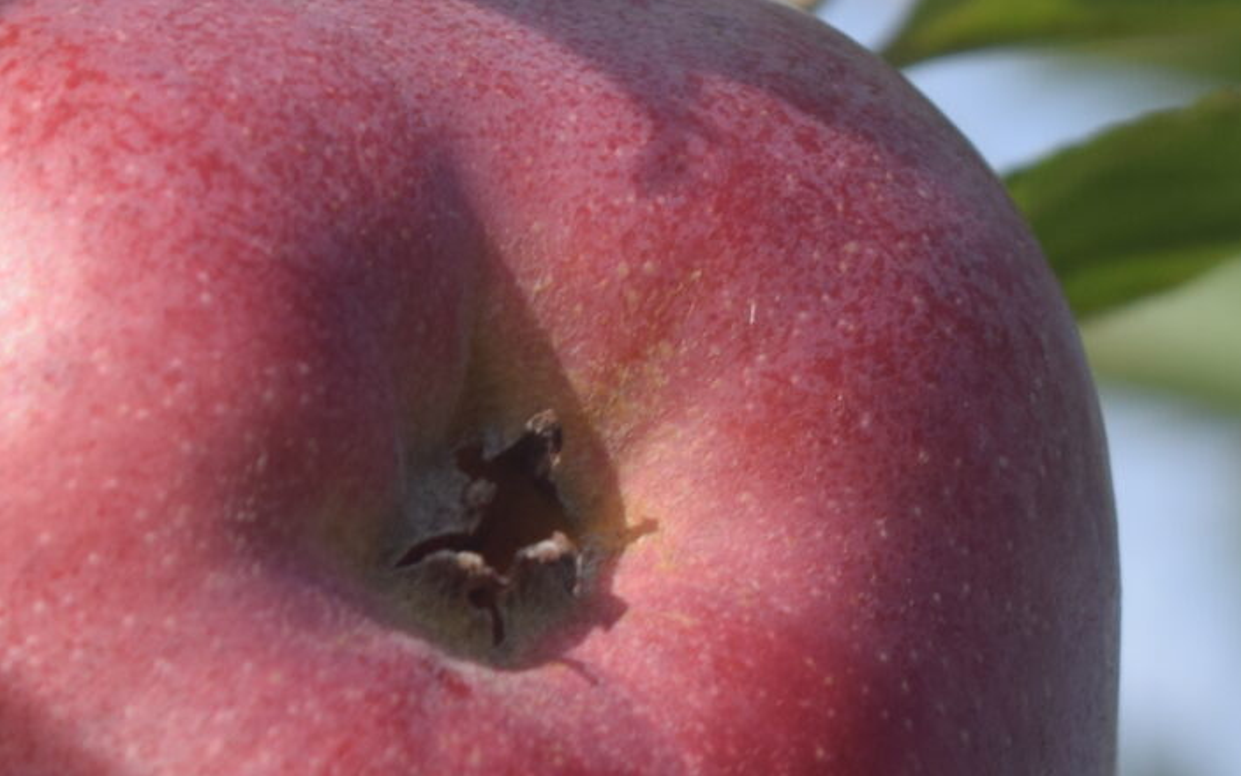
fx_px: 10344
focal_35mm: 306
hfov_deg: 6.8
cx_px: -2
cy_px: 828
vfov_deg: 4.3
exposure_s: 1/400
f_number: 8
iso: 200
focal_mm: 55
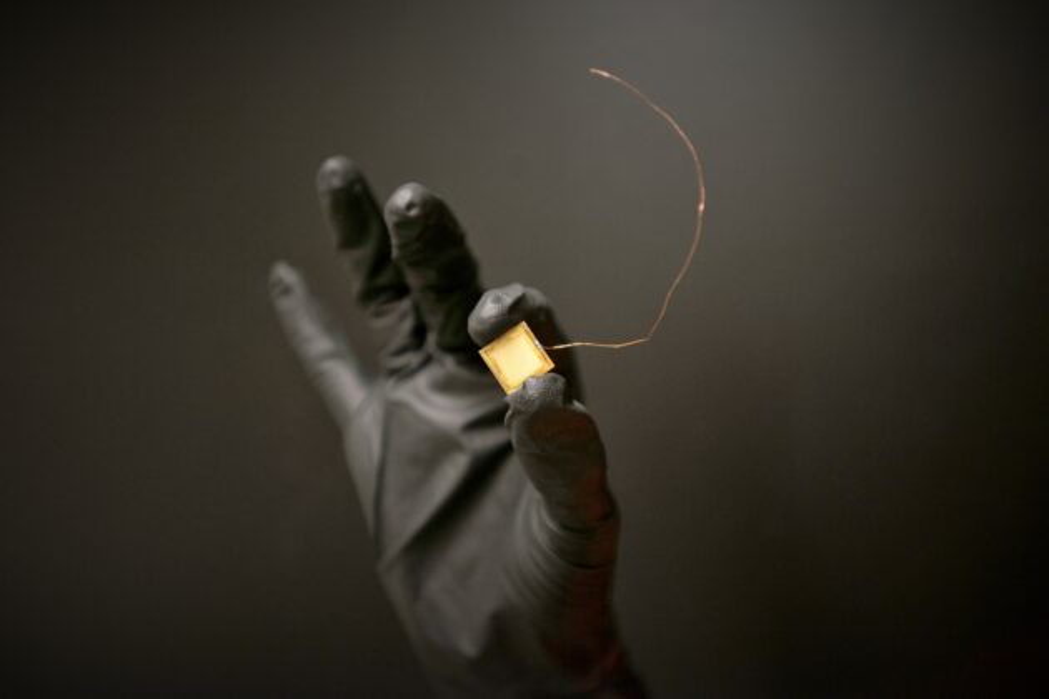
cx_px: 524
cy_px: 350
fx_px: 1020
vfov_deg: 37.9
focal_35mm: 35
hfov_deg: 54.4
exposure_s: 1/80
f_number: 2.8
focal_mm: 35
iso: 1000
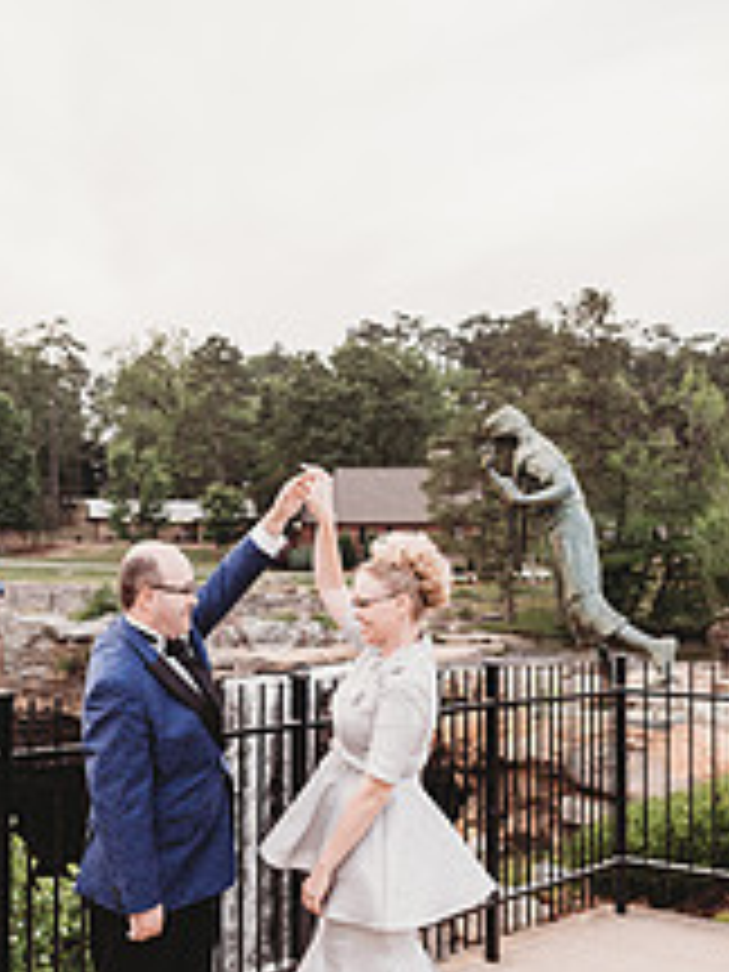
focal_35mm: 48
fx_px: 1348
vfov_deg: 39.6
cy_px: 531
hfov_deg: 29.8
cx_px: 184
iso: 250
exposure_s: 1/250
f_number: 2.5
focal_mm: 24
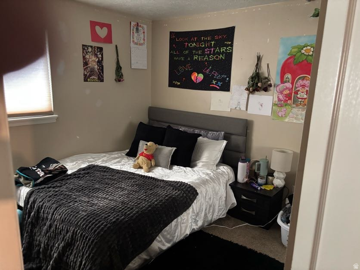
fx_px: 270
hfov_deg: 67.3
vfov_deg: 53.1
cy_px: 135
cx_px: 180
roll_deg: -2.3
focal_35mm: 26
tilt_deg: -11.7
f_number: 1.6
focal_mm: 5.96
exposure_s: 1/30
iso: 640
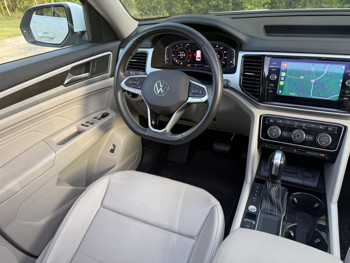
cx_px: 175
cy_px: 132
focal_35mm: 24
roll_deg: +4.3
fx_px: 243
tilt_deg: -28.7
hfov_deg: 71.6
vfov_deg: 56.8
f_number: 1.78
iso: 125
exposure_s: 1/121
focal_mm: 6.76
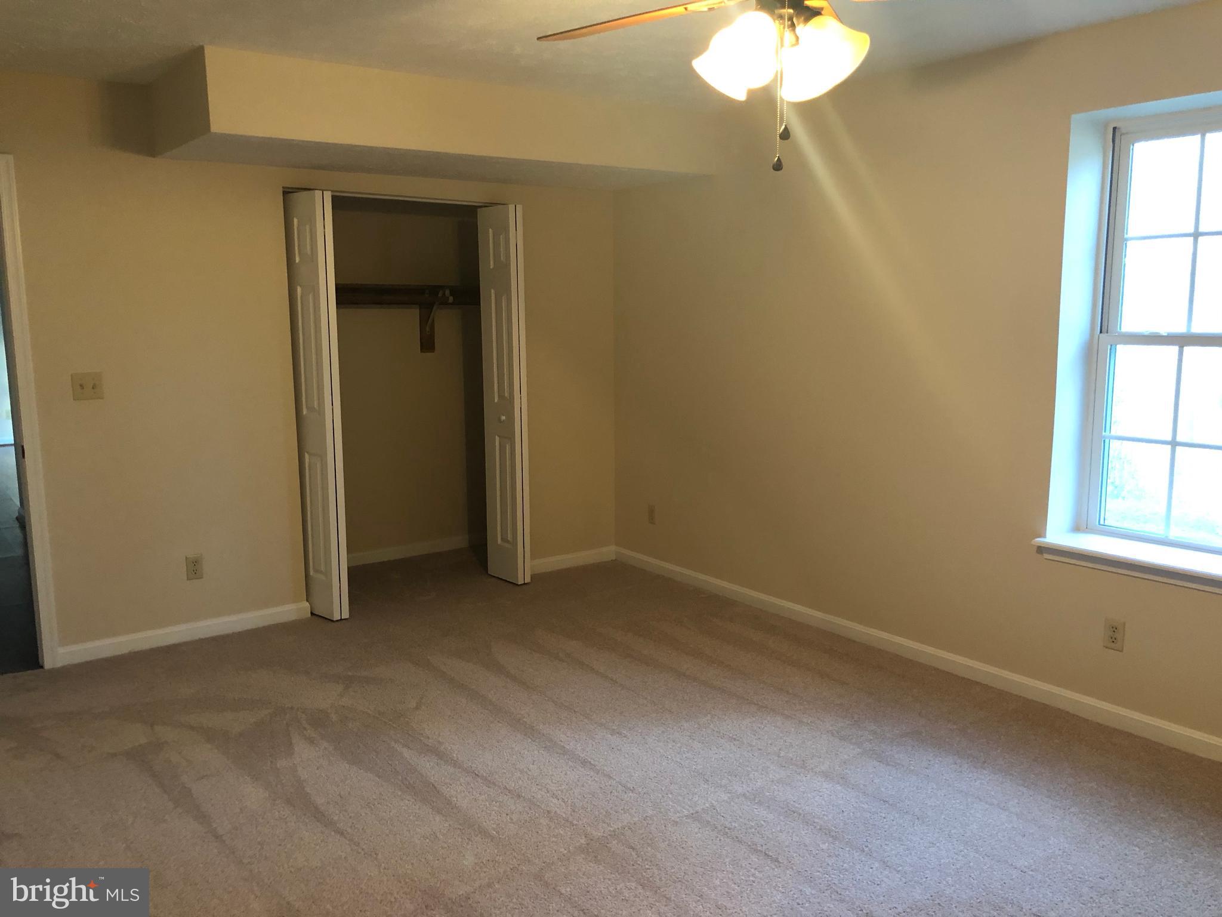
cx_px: 611
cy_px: 458
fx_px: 988
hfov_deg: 63.4
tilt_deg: -8.4
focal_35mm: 28
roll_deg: +0.8
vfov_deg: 49.7
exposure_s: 1/9
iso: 100
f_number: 1.8
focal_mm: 4
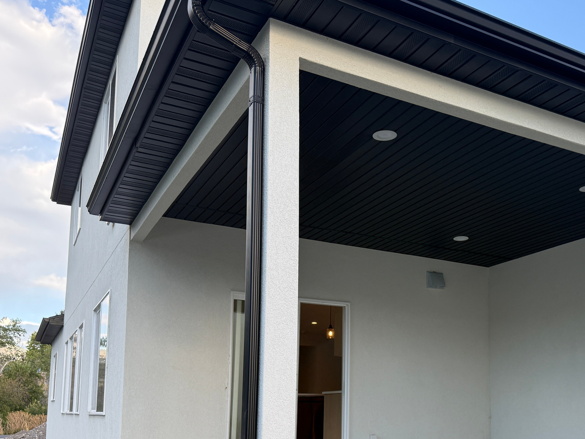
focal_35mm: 37
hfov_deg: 49.0
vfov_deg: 37.6
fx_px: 625
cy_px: 335
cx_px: 404
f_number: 1.78
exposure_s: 1/660
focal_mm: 6.76
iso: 100
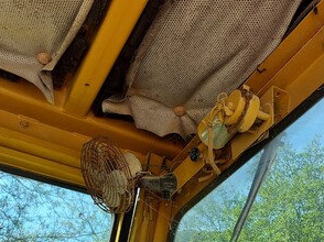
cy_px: 219
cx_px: 179
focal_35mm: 49
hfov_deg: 38.9
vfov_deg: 28.5
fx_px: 458
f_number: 1.8
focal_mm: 5.23
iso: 32
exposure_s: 1/305
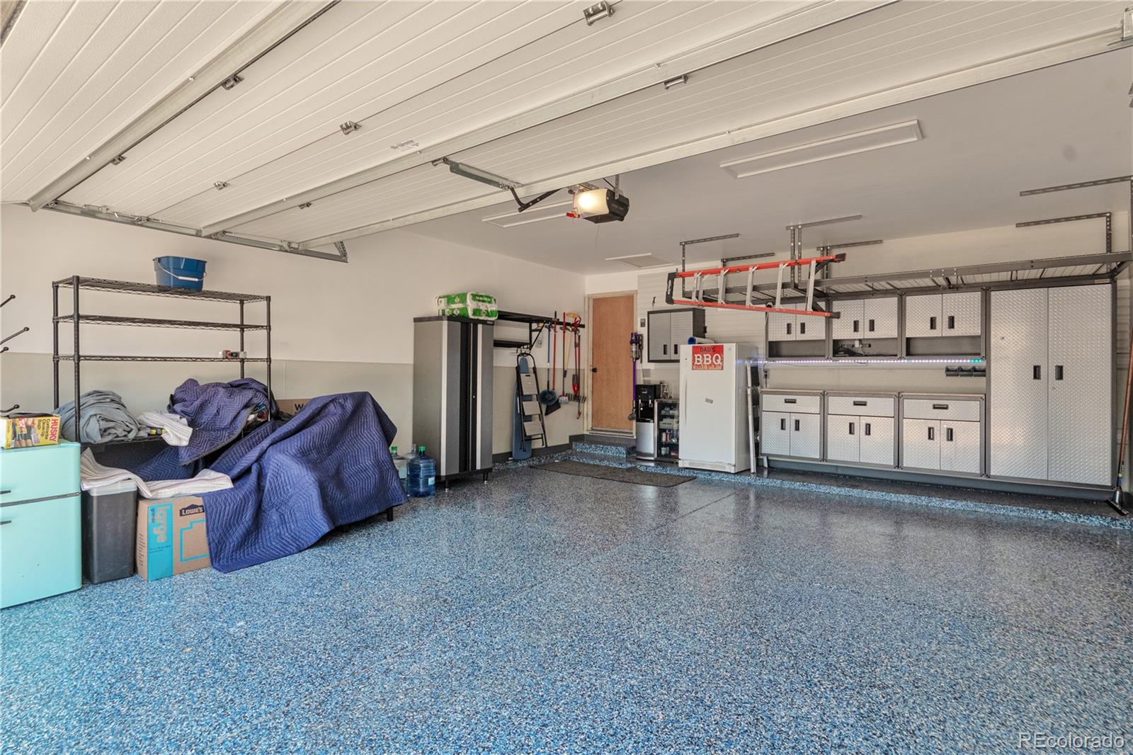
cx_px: 566
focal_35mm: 17
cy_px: 378
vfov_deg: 70.4
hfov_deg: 93.3
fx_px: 535
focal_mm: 11.5
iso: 320
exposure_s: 1/80
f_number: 8
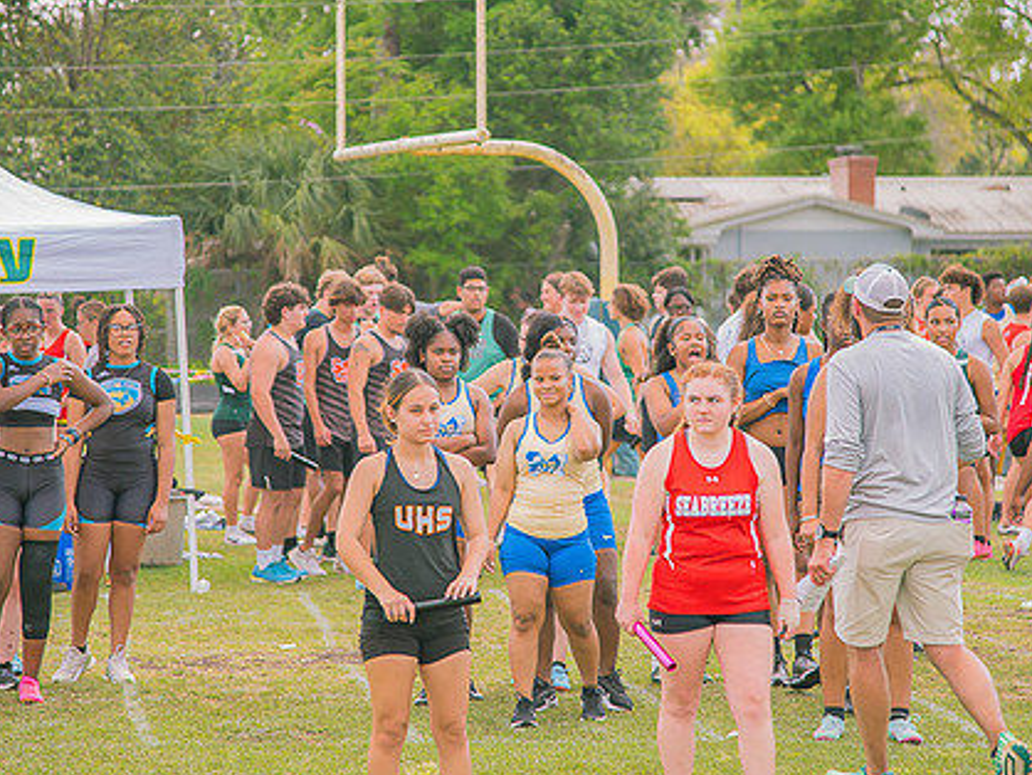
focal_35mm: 160
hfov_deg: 12.3
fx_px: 4773
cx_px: 516
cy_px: 353
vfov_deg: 9.3
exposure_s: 1/200
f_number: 4
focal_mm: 120
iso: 200
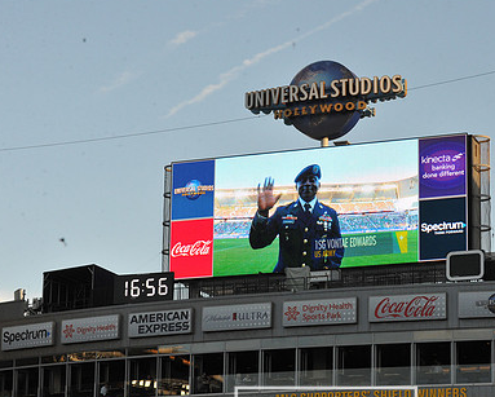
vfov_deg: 12.7
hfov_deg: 15.7
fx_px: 1789
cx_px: 326
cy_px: 209
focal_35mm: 122
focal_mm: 86
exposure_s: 1/800
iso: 1600
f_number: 14
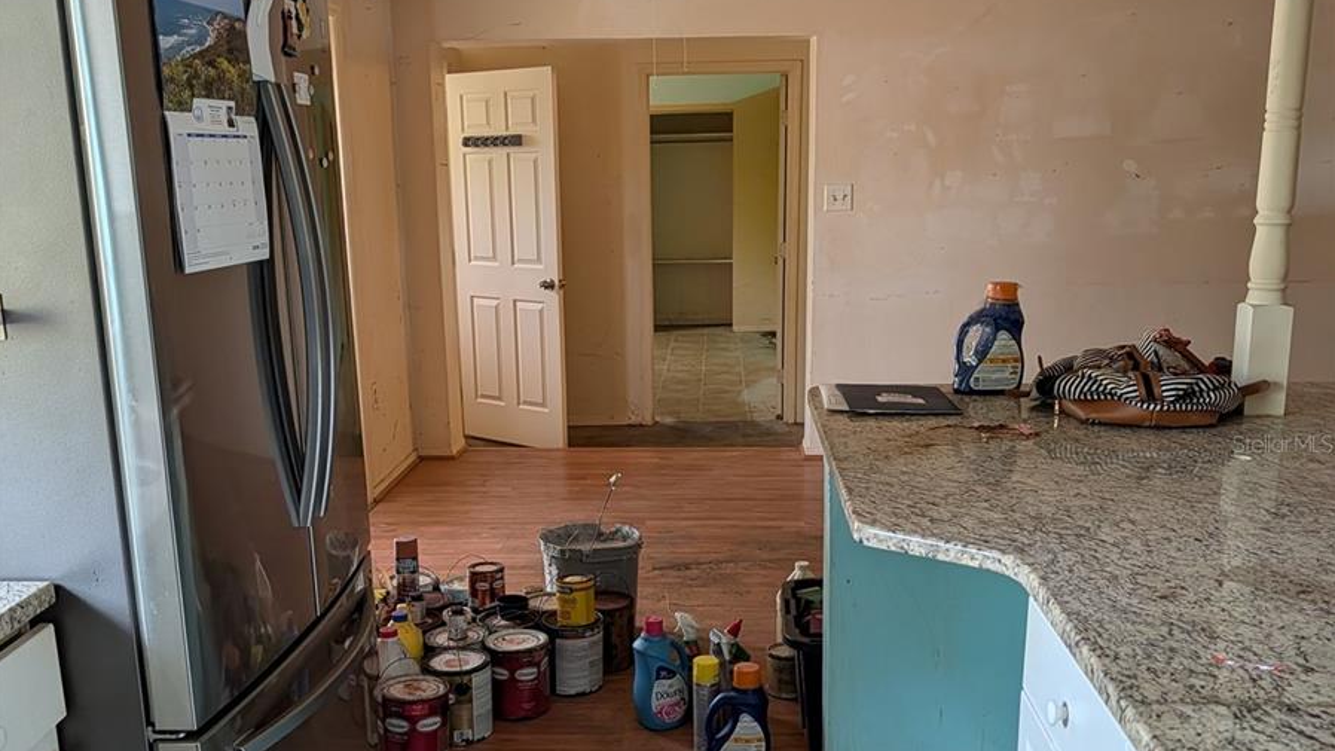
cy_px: 443
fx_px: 1239
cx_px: 667
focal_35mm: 35
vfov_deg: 33.6
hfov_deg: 56.6
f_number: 1.68
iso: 608
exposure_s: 1/194
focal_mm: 6.9
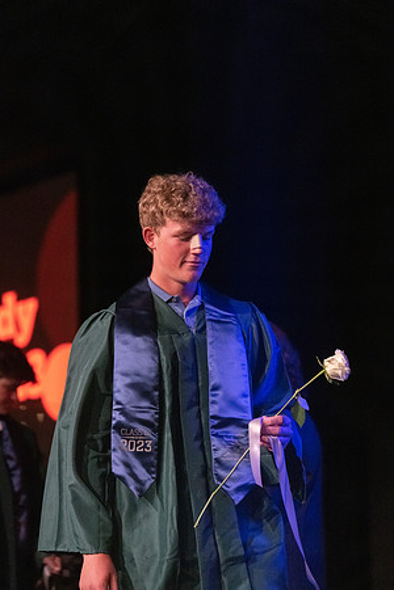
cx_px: 197
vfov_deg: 18.6
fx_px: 1806
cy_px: 295
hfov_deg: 12.5
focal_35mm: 110
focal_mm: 110
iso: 16000
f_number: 2.8
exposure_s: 1/1000
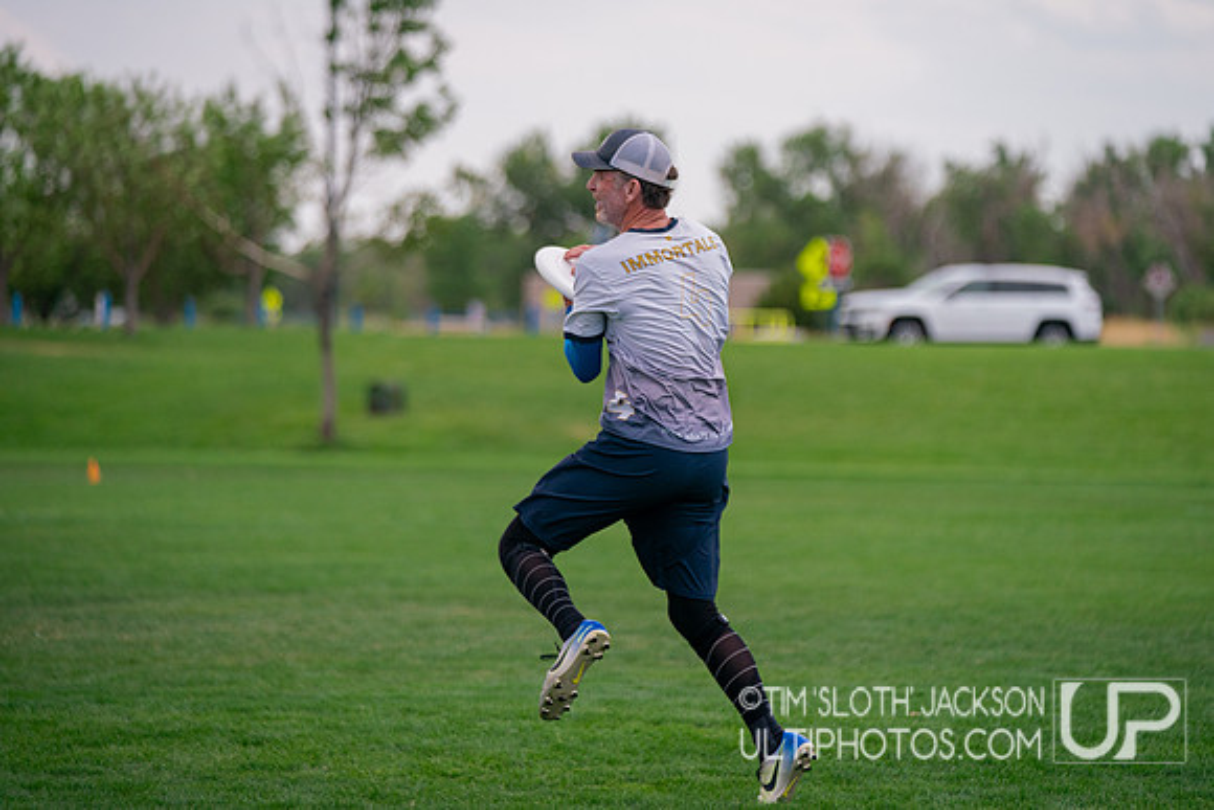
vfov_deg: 8.2
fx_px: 5640
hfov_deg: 12.3
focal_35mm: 167
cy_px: 368
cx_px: 669
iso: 500
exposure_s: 1/6400
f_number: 2.8
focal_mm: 148
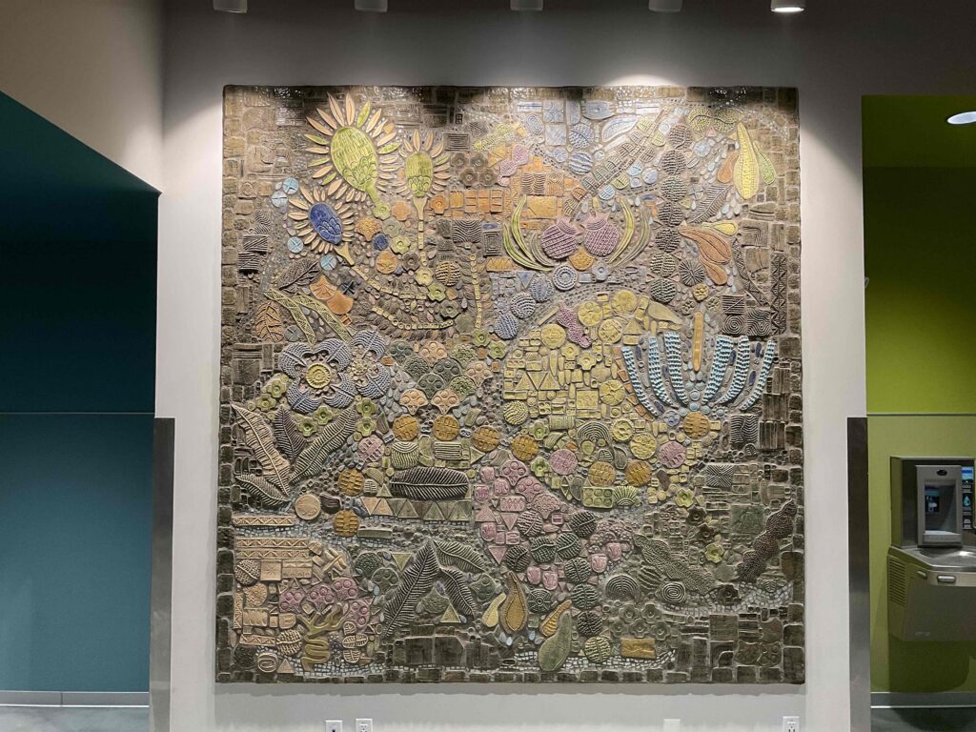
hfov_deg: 61.7
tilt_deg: +1.7
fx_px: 818
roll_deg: -0.7
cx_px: 488
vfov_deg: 48.2
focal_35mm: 29
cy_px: 366
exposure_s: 1/60
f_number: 1.8
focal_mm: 3
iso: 50
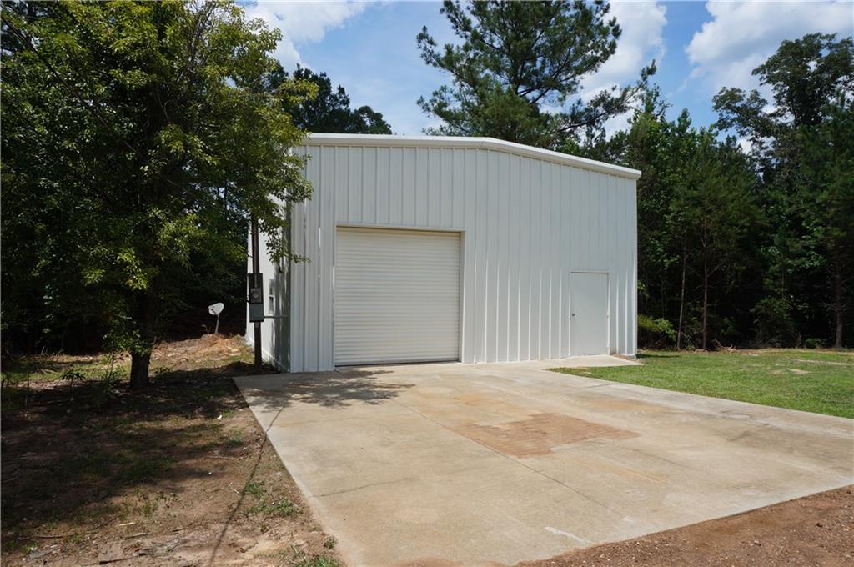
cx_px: 427
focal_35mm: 24
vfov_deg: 53.0
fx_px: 569
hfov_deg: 73.8
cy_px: 284
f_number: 16
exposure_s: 1/200
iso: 200
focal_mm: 16
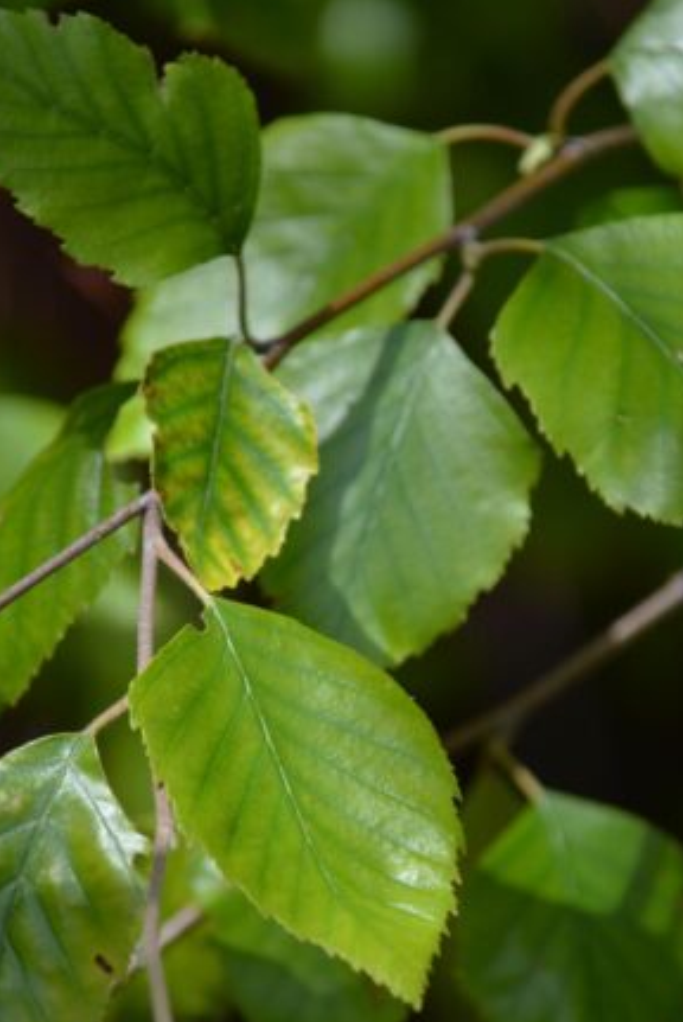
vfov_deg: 6.6
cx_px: 451
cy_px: 595
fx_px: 8892
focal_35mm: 313
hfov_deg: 4.4
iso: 100
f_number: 5
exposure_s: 1/250
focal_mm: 150
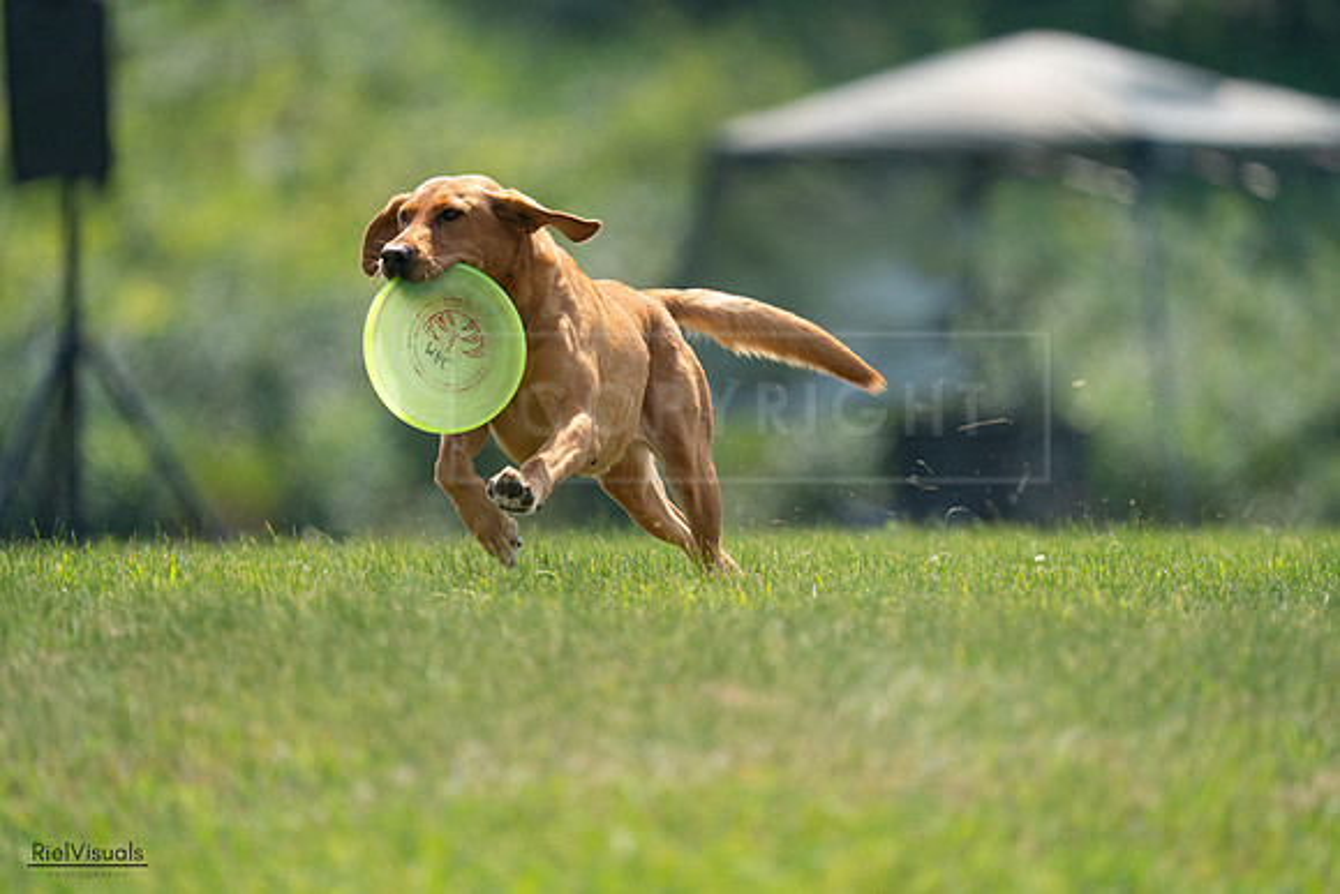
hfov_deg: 3.4
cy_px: 447
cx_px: 670
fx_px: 22338
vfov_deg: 2.3
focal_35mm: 600
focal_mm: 600
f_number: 6.3
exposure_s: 1/4000
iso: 1600
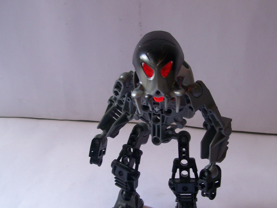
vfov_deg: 30.8
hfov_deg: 40.4
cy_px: 129
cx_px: 152
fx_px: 376
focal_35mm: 47
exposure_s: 1/55.5
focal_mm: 6
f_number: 2.7
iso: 80
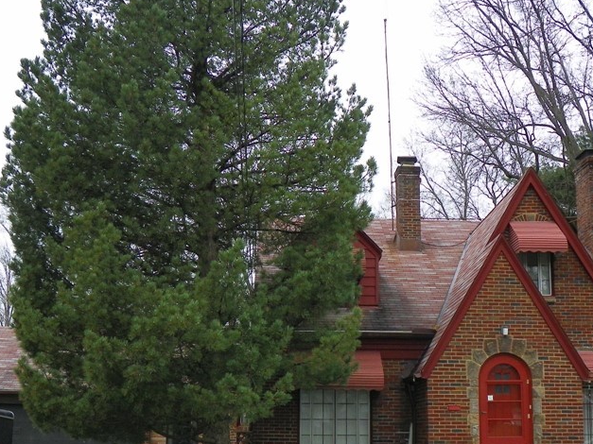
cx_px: 320
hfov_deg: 38.9
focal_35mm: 49
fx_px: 839
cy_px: 306
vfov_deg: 29.4
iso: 64
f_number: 3.5
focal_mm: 5.3
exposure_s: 1/200
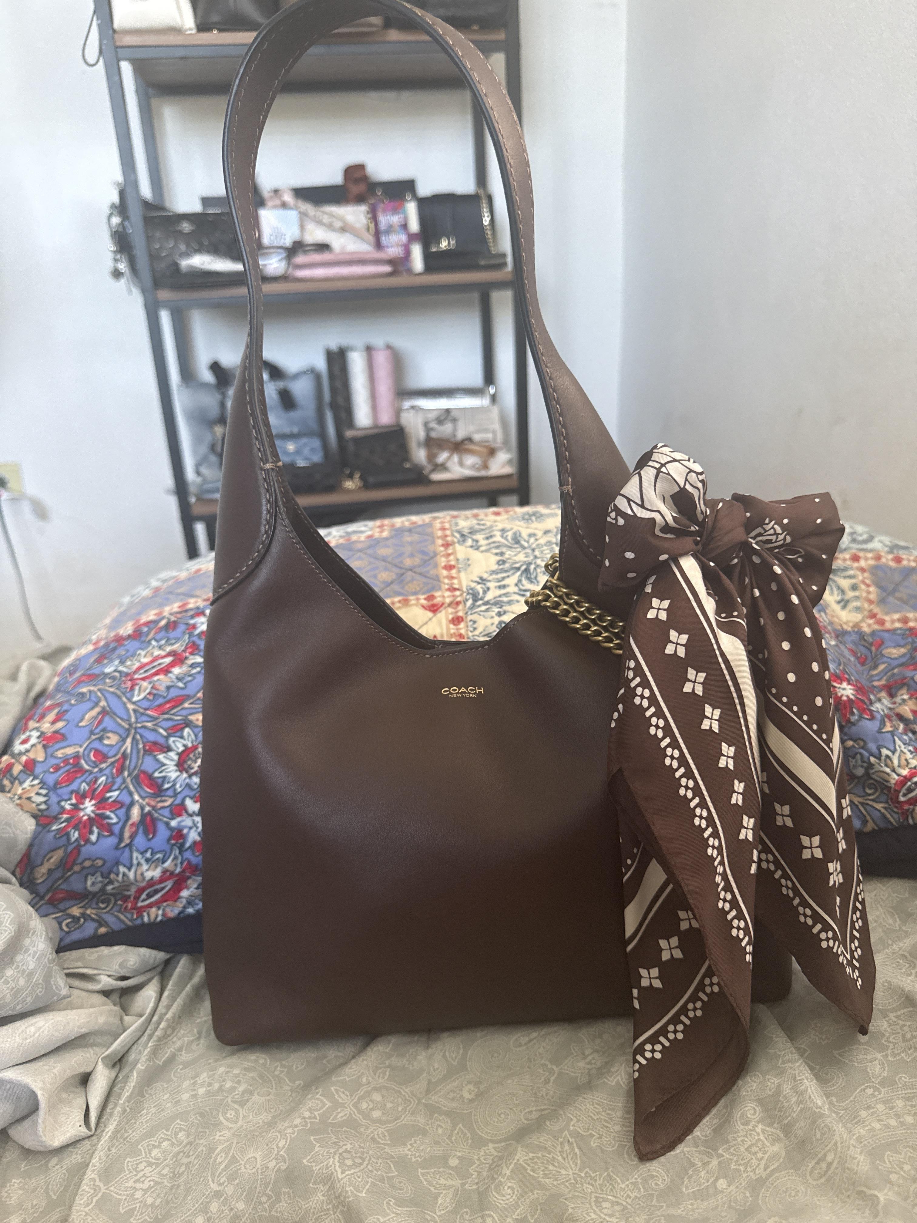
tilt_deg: -20.6
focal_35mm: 24
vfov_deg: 71.6
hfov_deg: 56.8
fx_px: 848
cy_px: 612
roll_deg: +2.0
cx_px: 458
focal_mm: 6.76
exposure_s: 1/60
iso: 320
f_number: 1.78
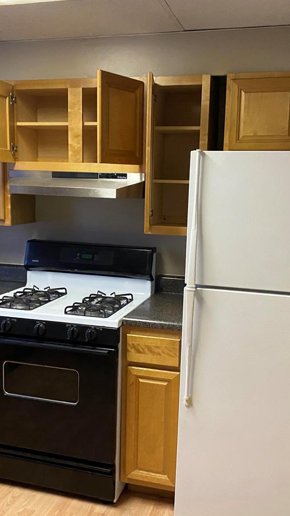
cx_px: 136
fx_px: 520
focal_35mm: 38
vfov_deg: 52.8
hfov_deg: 31.2
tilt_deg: -7.8
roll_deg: -1.3
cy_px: 257
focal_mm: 4.25
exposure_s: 1/60
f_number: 1.8
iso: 500
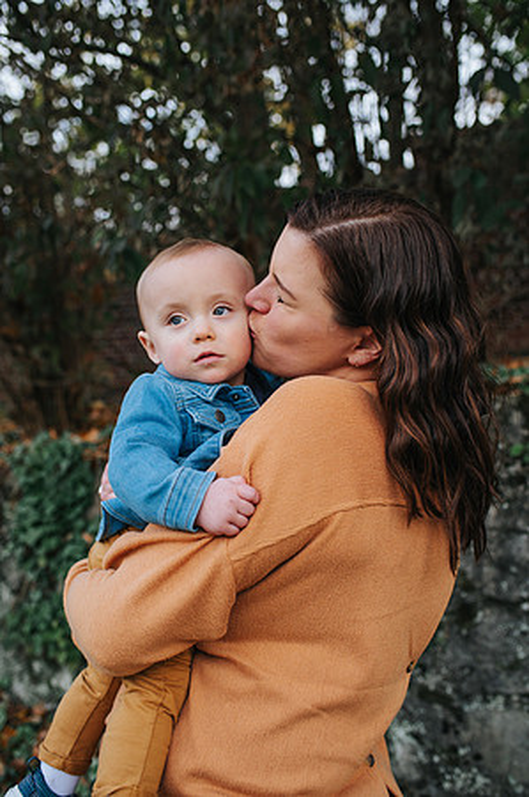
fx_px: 773
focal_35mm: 35
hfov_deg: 37.8
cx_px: 264
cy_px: 398
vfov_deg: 54.5
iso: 800
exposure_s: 1/320
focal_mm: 35
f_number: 3.2
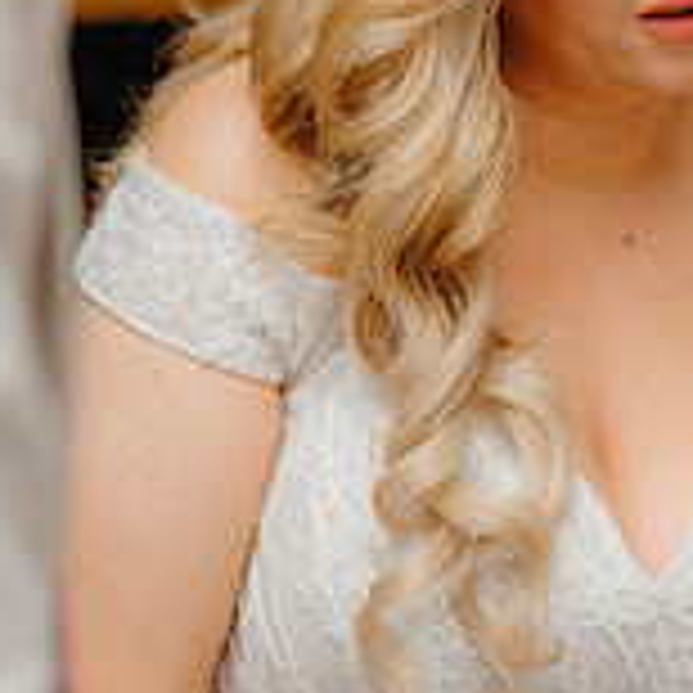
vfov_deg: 8.3
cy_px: 198
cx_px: 648
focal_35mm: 211
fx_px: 4779
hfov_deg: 8.3
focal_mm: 85
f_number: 2
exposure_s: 1/200
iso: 100
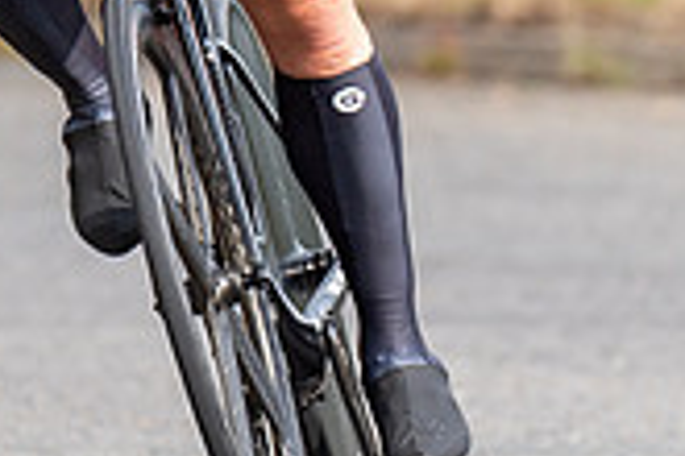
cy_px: -265
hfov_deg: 1.7
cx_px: 14
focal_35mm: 1186
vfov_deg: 1.2
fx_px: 22565
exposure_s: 1/1000
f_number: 3.5
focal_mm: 200
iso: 200
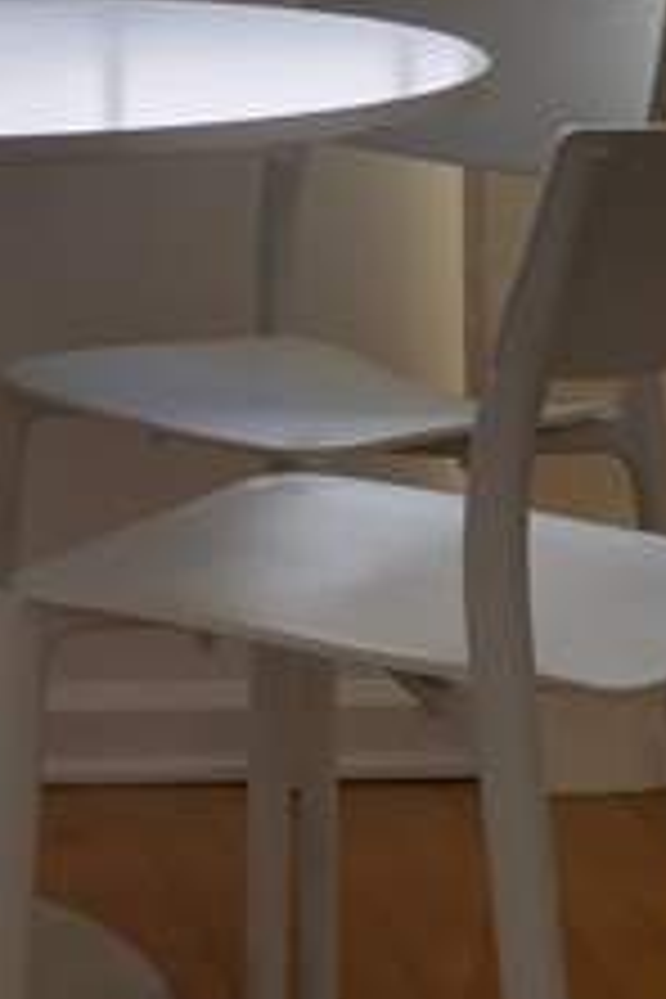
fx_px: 3330
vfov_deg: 16.7
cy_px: -27
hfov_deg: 10.9
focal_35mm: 120
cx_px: -364
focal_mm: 16
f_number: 4
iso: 200
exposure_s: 1/160
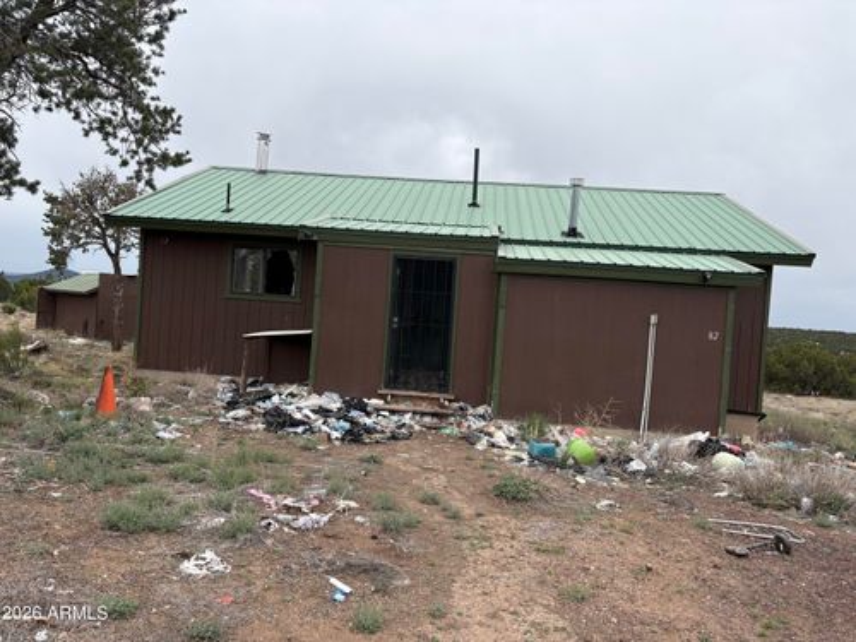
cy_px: 321
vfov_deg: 53.1
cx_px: 428
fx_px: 643
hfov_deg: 67.3
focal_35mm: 26
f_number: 1.6
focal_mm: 5.96
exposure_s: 1/2451
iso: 50
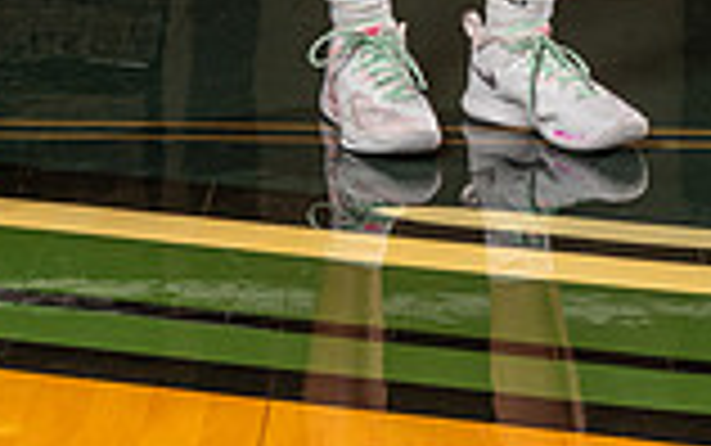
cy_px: -554
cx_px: 428
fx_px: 2812
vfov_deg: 8.4
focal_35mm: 145
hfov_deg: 14.4
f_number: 11
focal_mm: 50
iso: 640
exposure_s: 1/250
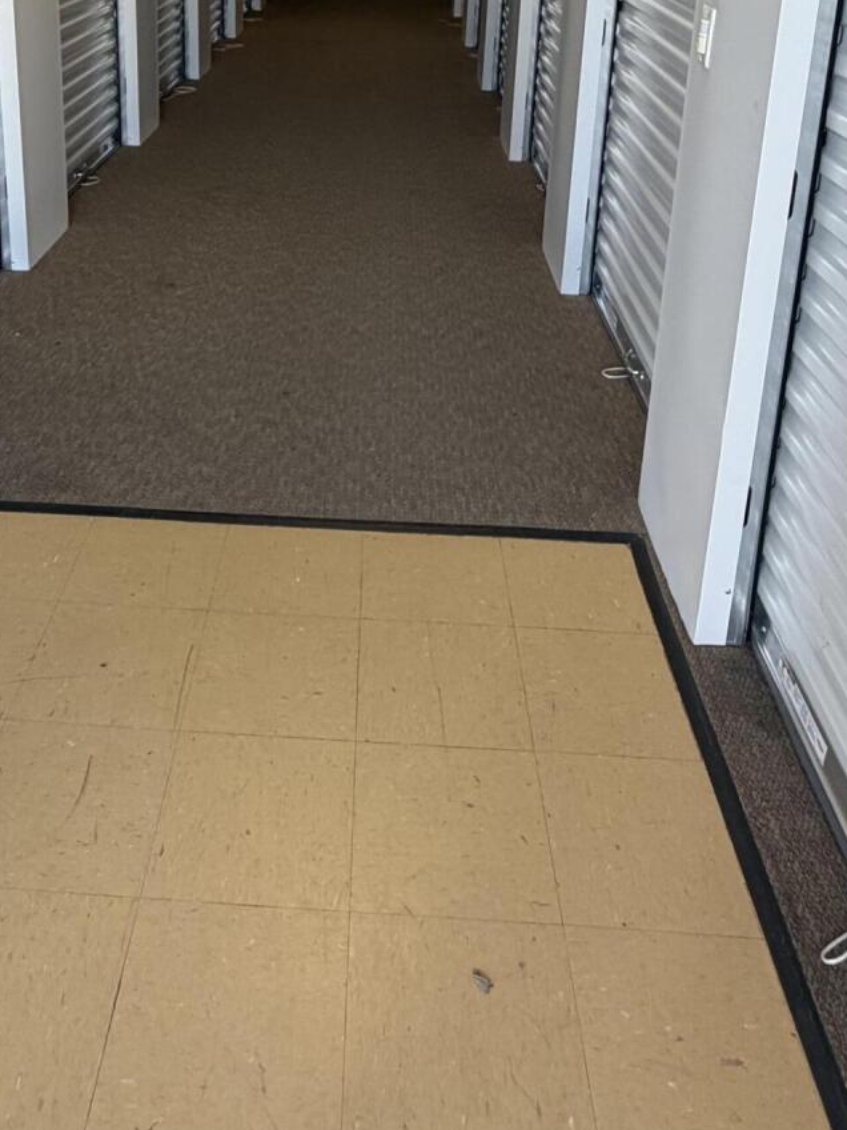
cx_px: 329
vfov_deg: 50.4
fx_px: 1077
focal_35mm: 33
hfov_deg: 42.7
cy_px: 157
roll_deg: -1.4
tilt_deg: -15.2
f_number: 2.2
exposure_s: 1/121
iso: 80
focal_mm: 2.22
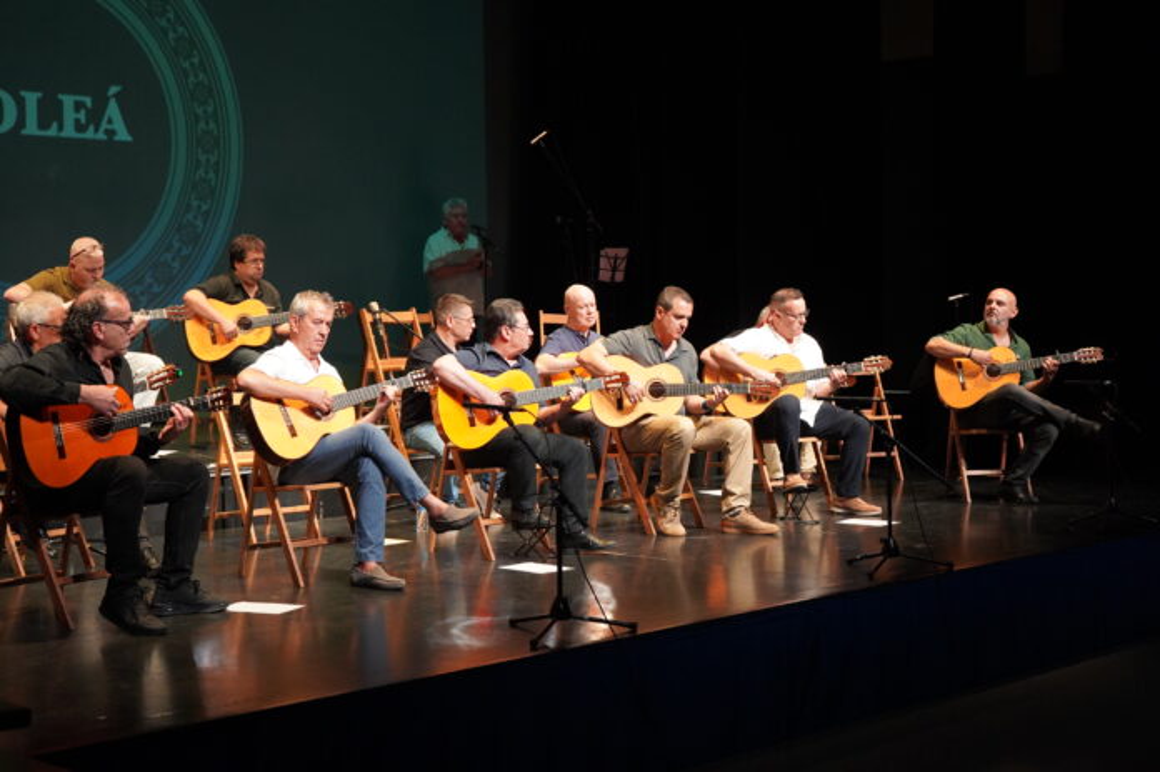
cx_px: 580
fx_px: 1707
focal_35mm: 53
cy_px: 386
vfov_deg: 25.5
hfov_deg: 37.5
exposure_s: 1/160
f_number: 5
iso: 6400
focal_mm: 53
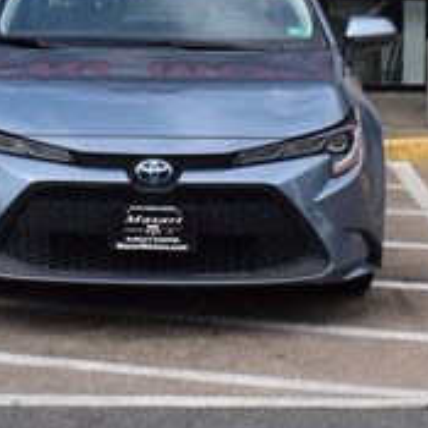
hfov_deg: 12.5
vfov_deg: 12.3
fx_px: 1958
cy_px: -24
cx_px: 147
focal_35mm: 140
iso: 400
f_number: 11
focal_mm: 30
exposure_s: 1/400
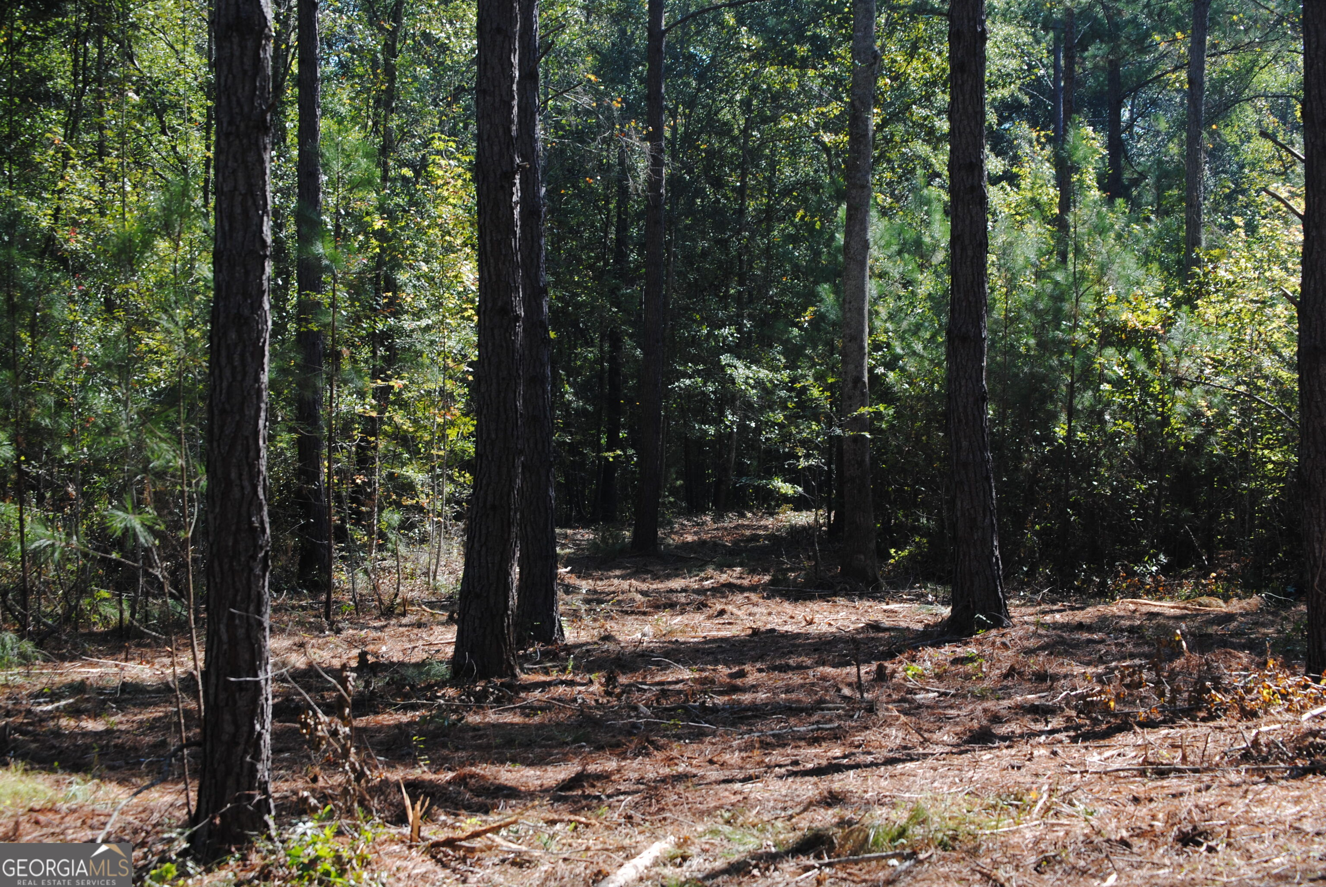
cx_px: 663
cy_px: 444
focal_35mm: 82
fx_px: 3042
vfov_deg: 16.6
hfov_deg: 24.6
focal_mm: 55
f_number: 5.6
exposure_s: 1/125
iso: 100
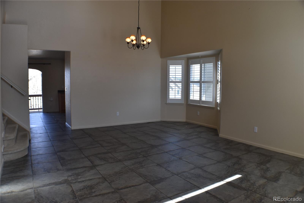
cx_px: 152
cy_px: 102
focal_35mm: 33
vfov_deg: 40.0
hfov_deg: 57.2
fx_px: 279
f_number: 6.3
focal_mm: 22
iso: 400
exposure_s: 1/160
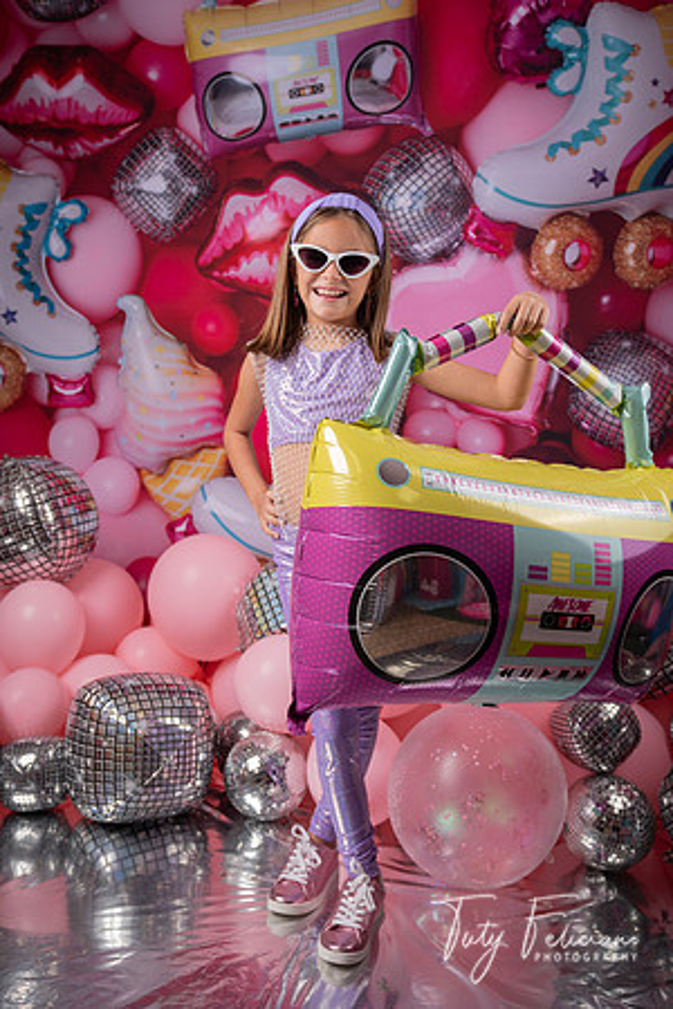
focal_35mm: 33
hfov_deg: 40.0
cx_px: 336
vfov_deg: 57.2
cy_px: 504
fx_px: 925
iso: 64
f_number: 4
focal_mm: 33
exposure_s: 1/100
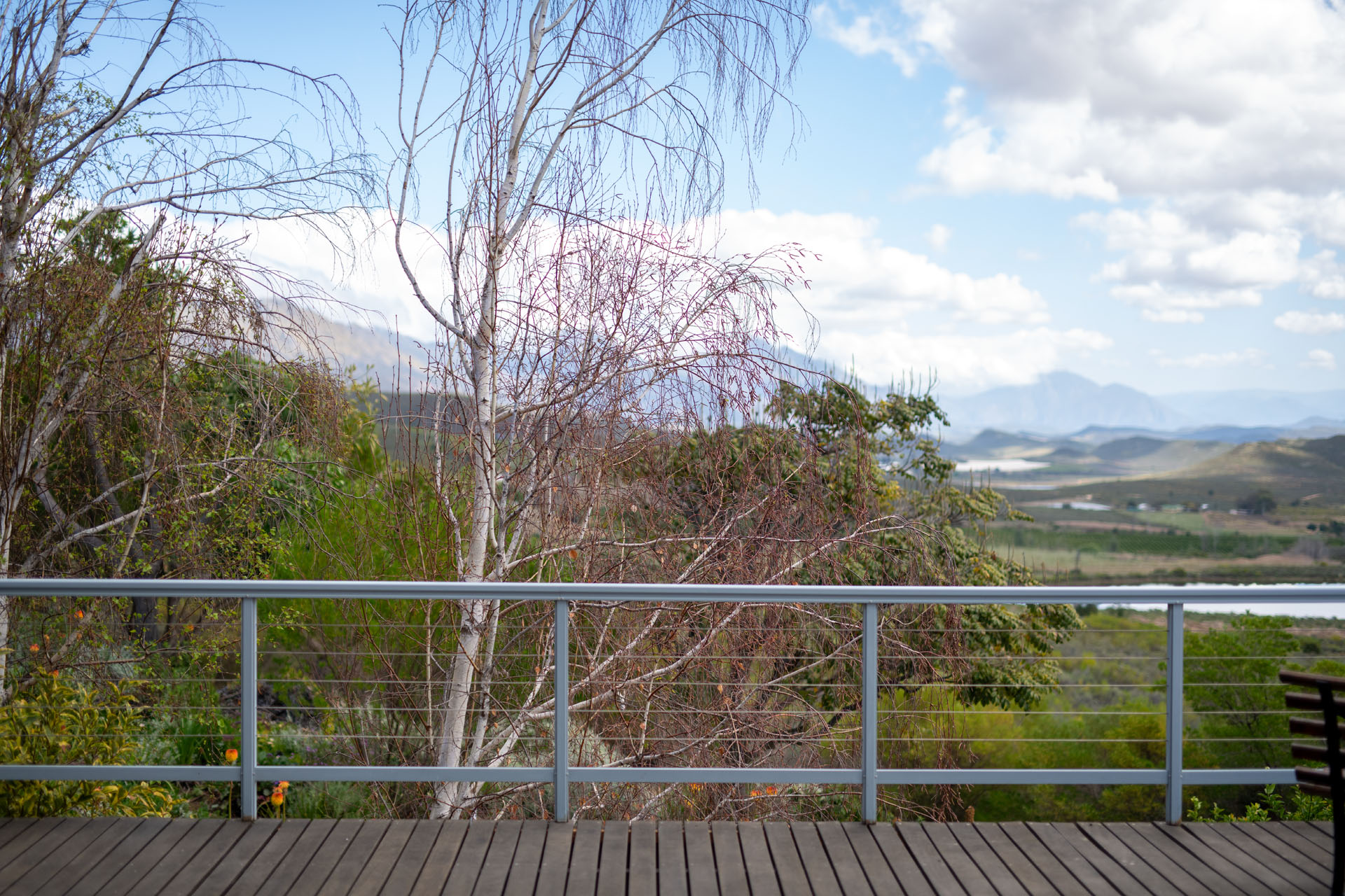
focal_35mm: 50
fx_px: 1868
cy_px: 448
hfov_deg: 39.6
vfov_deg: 27.0
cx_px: 672
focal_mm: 50
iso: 200
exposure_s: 1/3200
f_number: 1.8
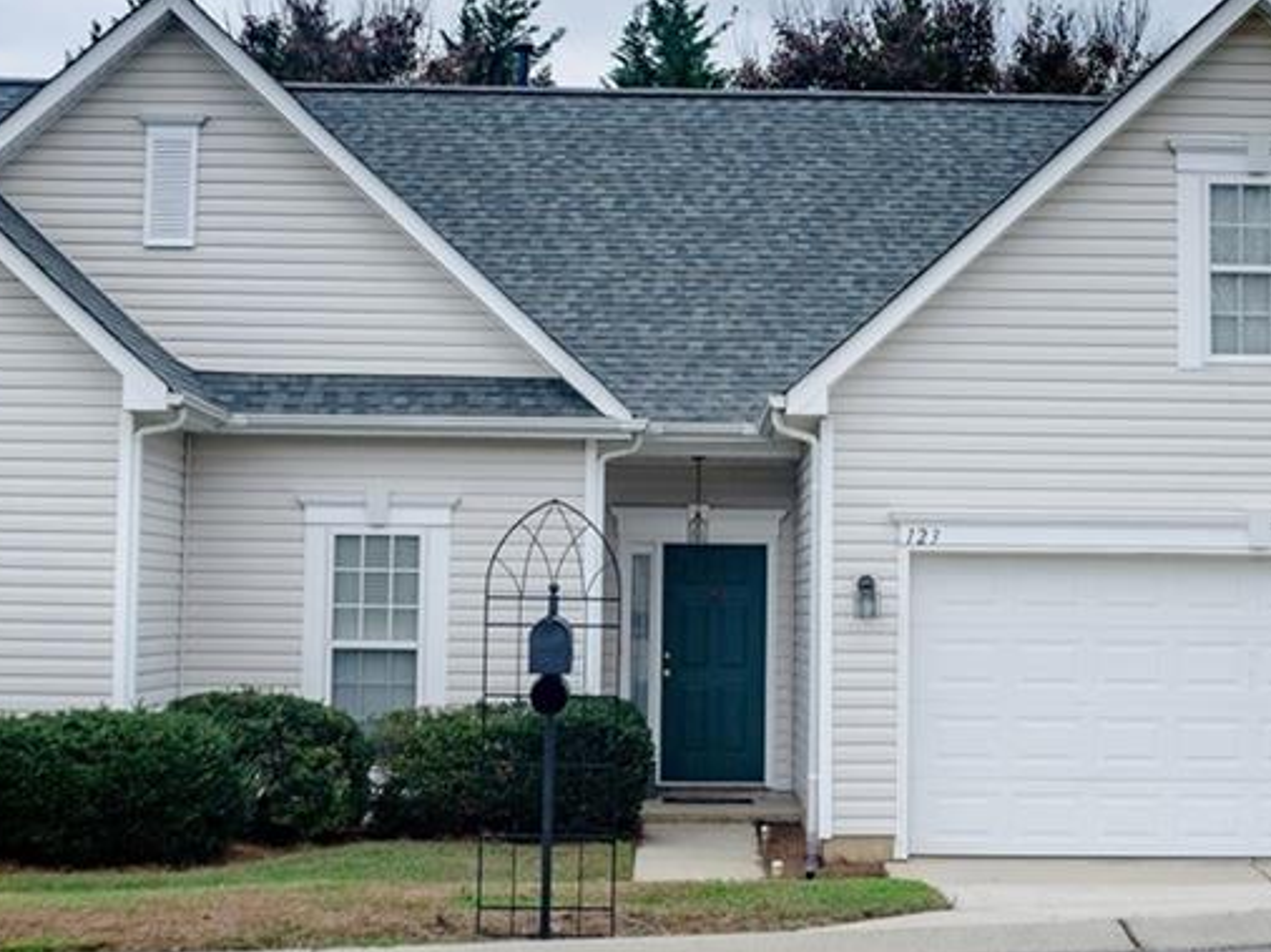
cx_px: 806
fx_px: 3742
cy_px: 220
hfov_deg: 19.2
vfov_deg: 14.4
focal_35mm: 102
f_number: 5.6
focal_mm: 35
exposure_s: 1/500
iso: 100
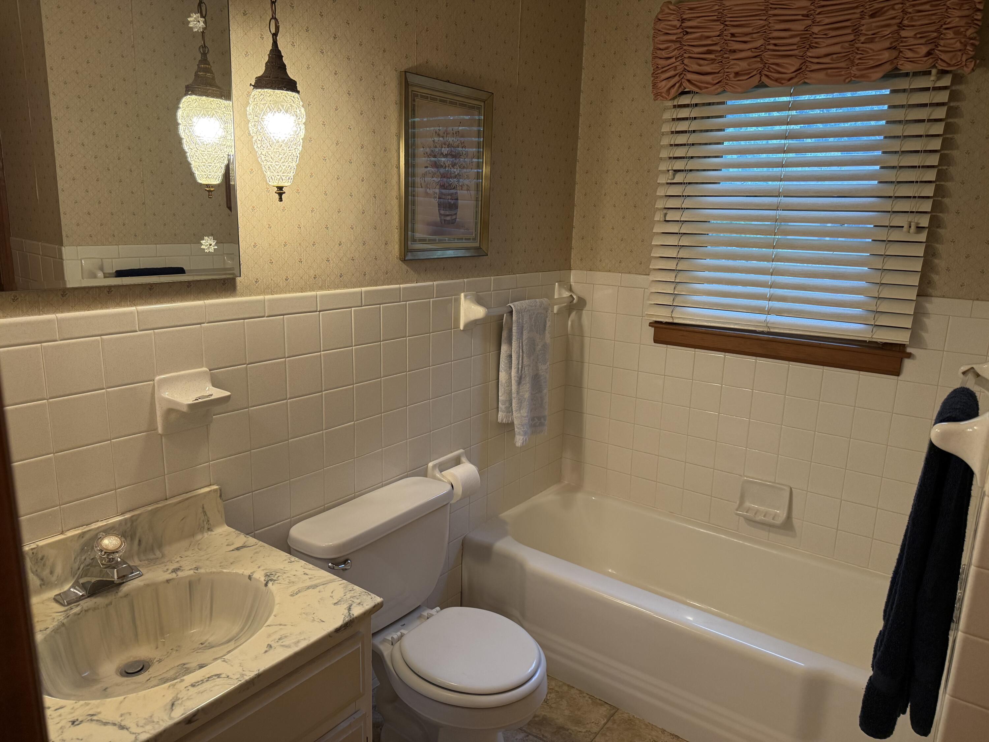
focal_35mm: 24
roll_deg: -1.5
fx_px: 686
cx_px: 494
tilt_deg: -12.0
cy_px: 371
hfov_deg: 71.6
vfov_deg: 56.8
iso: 250
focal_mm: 6.76
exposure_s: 1/120
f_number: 1.78
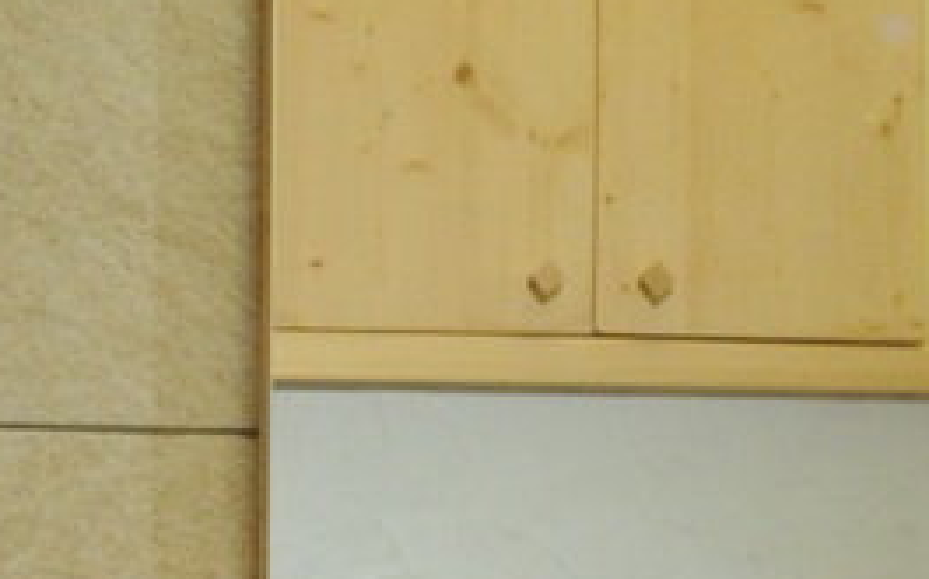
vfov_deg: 8.7
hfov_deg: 13.8
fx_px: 3819
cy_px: 358
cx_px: 719
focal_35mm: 151
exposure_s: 1/40
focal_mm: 17
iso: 1600
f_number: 5.6
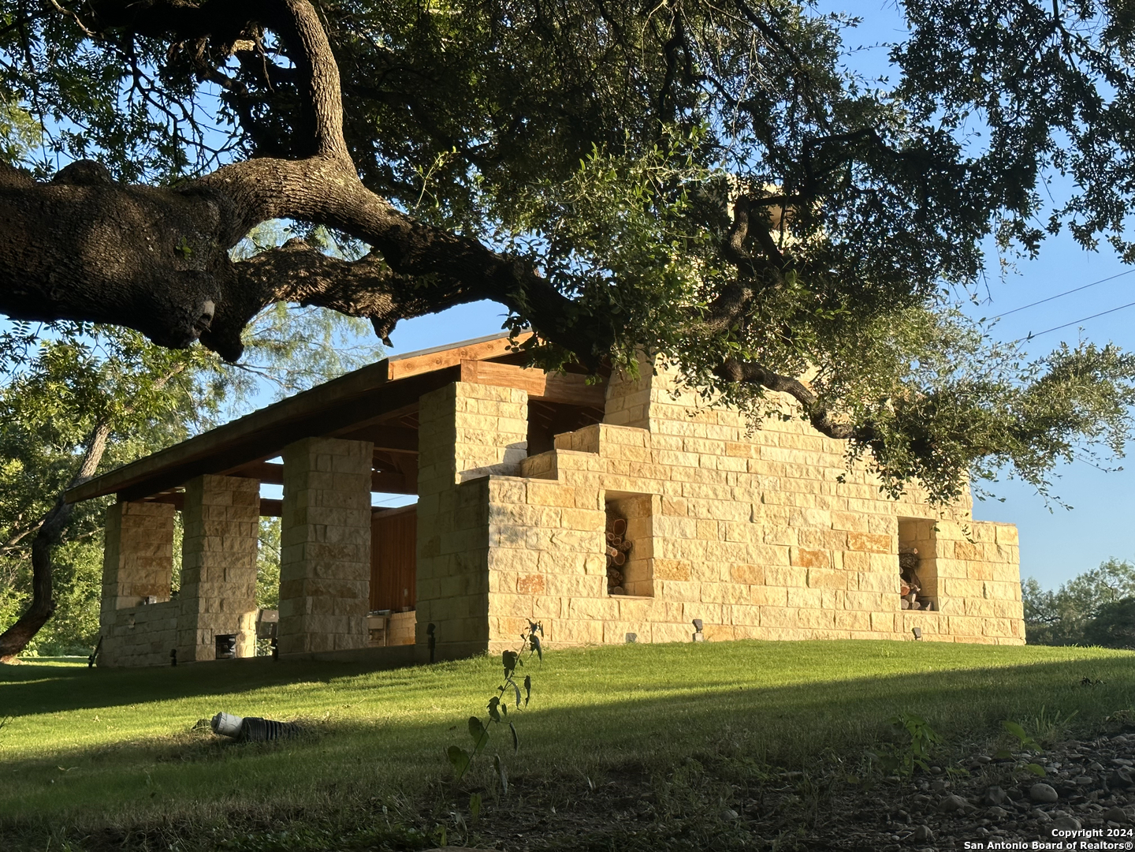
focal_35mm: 48
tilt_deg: +10.1
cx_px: 568
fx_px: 1574
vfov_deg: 30.3
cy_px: 426
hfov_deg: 39.7
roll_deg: -0.9
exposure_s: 1/1565
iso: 64
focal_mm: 6.86
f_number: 1.78
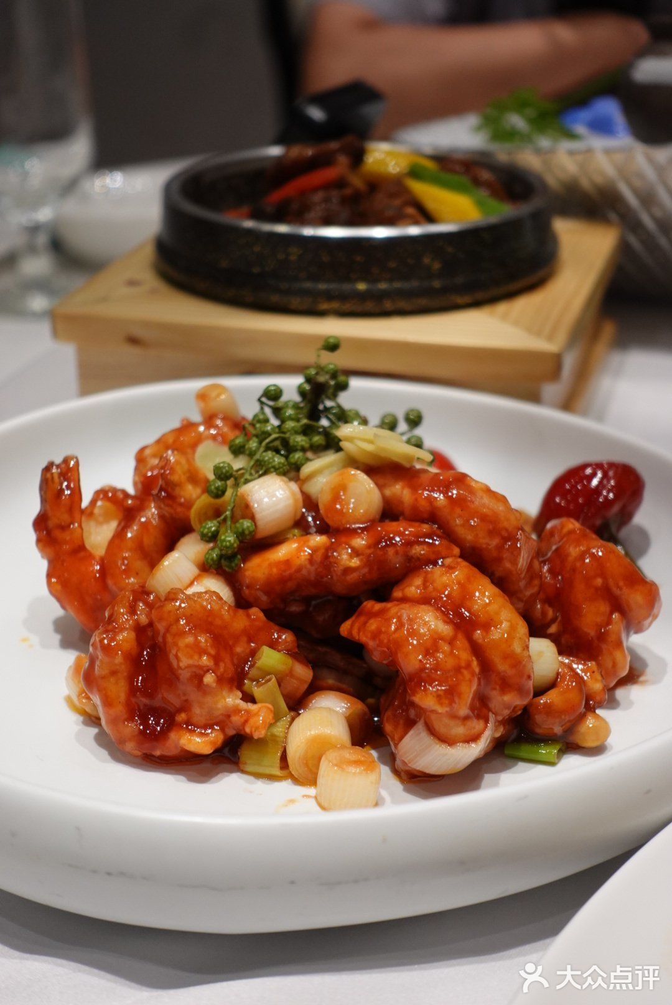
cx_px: 336
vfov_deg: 28.8
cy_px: 502
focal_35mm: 70
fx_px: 1956
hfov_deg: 19.5
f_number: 2.8
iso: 500
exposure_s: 1/80
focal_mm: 25.7
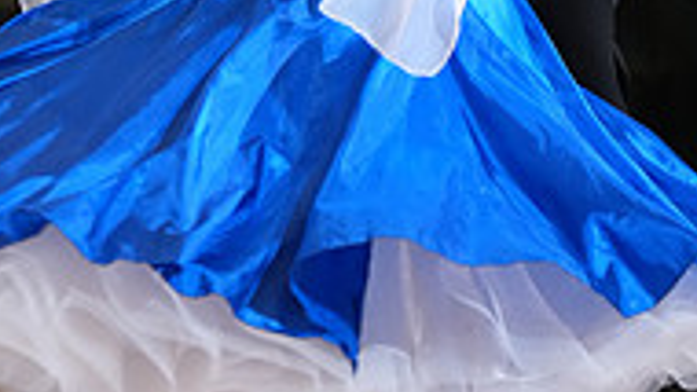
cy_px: -271
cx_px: 563
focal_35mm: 336
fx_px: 6212
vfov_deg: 3.6
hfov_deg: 6.4
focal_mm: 105
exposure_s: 1/400
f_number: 4
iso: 3200
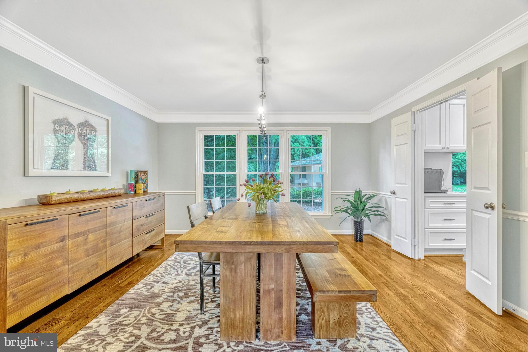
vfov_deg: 73.8
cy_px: 176
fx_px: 235
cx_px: 264
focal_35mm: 16
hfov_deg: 96.7
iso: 1250
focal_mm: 16
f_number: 7.1
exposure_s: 1/15
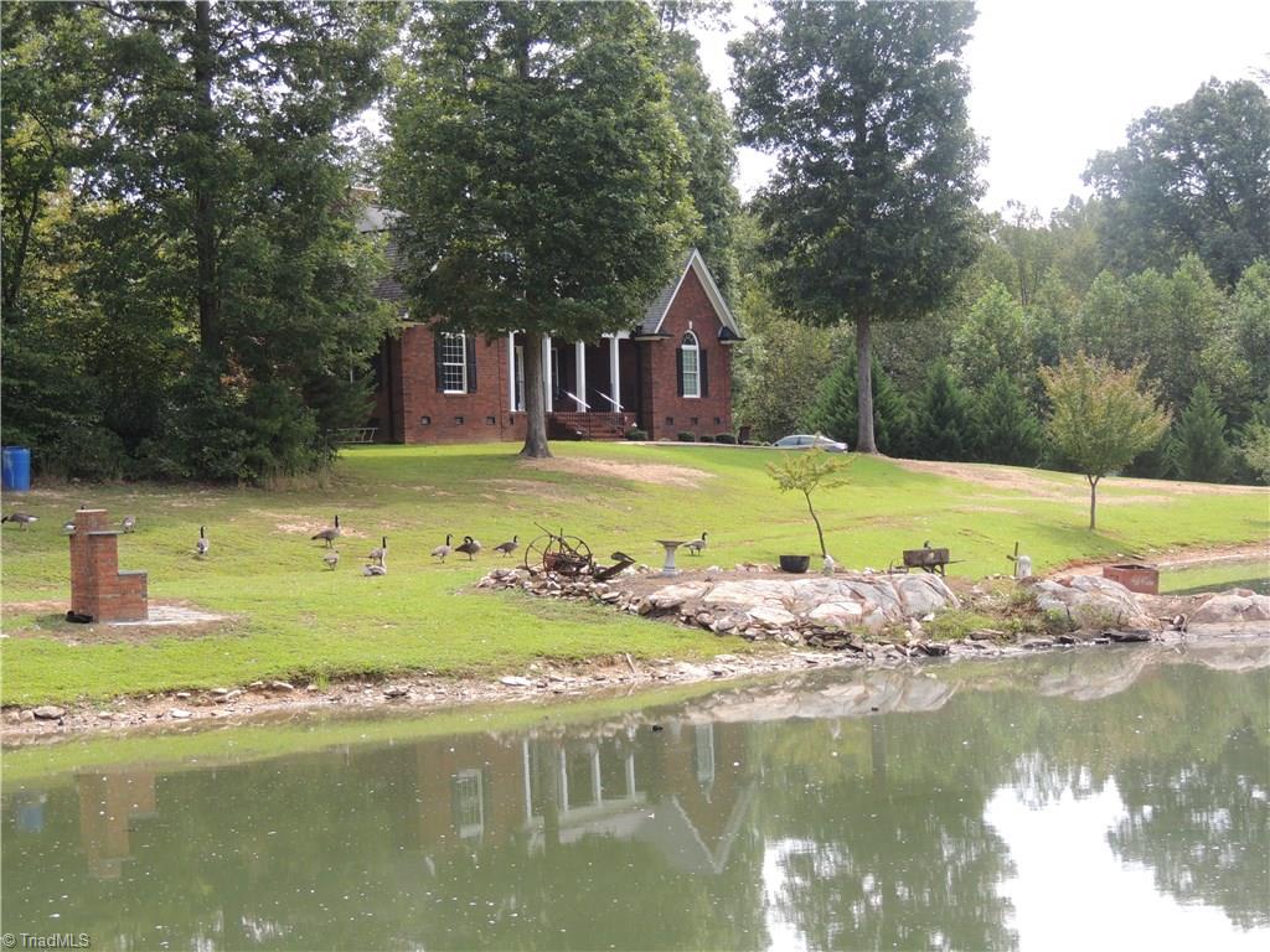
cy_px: 476
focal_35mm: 70
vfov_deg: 21.0
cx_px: 635
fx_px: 2568
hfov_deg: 27.8
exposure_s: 1/200
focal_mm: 12.4
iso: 100
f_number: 3.9
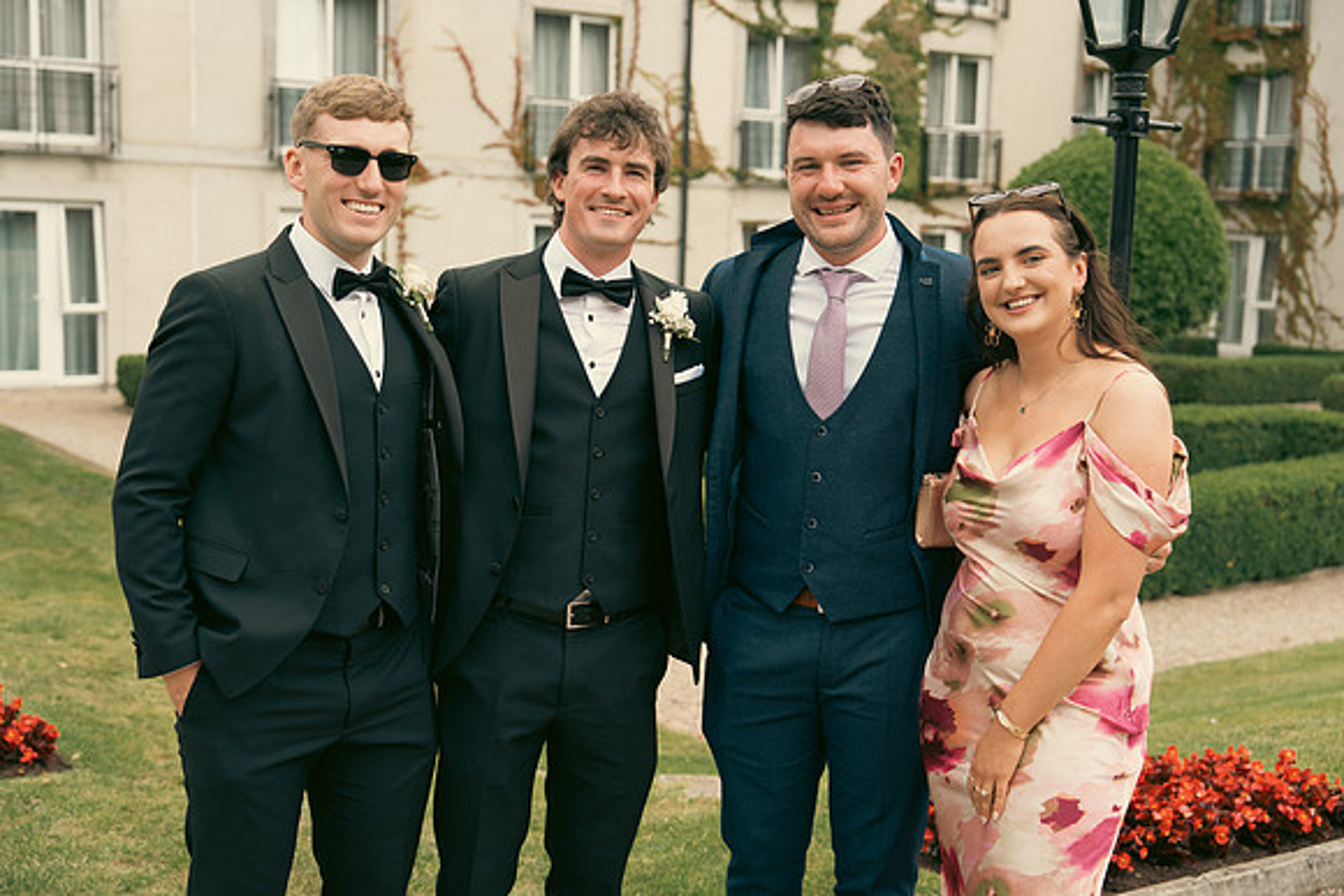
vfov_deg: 29.9
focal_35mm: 45
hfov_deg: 43.6
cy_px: 448
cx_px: 672
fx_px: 1680
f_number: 3.5
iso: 160
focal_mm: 45
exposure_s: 1/320
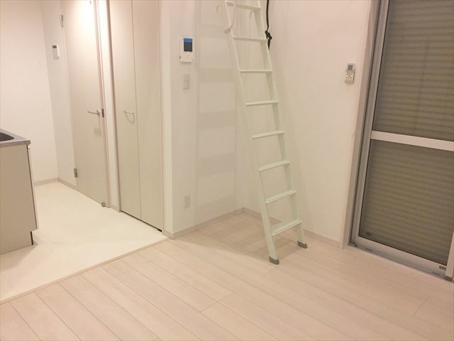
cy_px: 170
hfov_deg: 61.7
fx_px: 380
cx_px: 227
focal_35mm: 29
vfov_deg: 48.2
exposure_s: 1/33
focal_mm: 4.15
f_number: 2.2
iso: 160
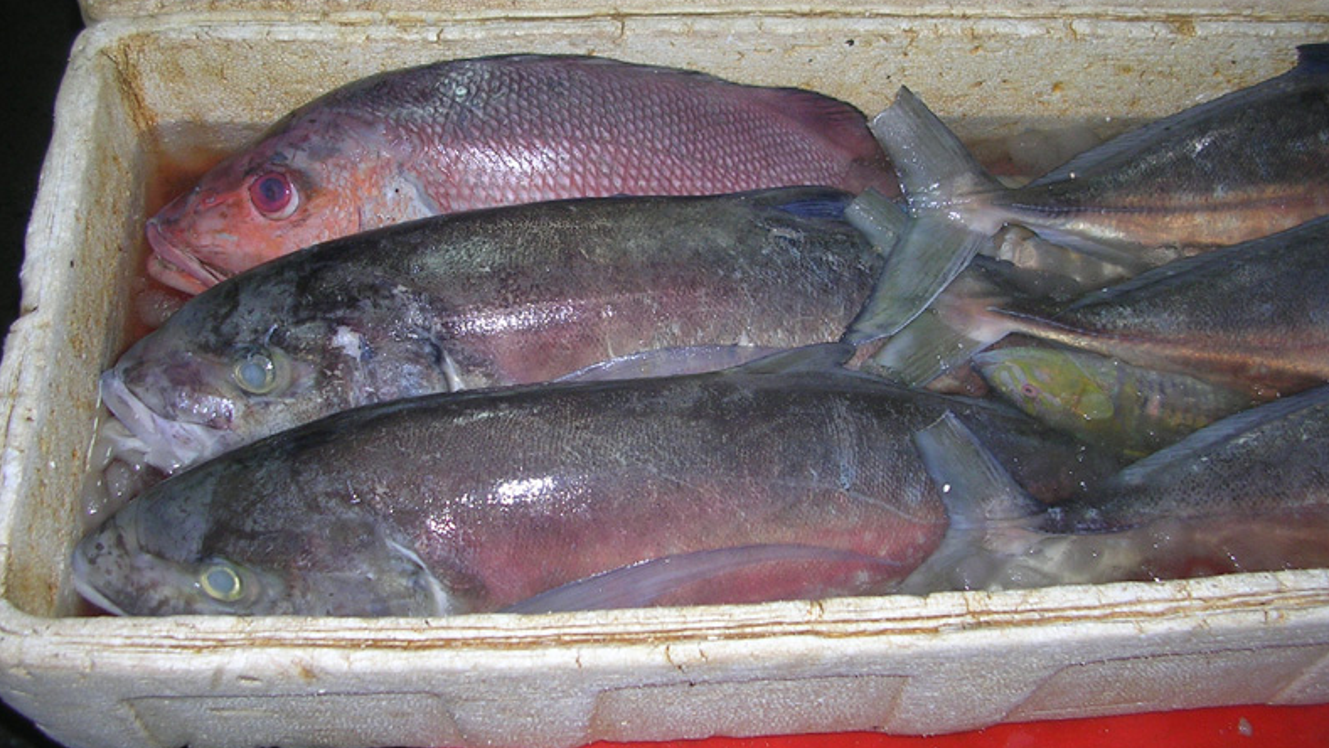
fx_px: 1480
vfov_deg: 28.3
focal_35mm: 42
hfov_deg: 48.4
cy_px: 305
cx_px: 657
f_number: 2.8
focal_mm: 5.8
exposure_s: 1/60.1
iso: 50
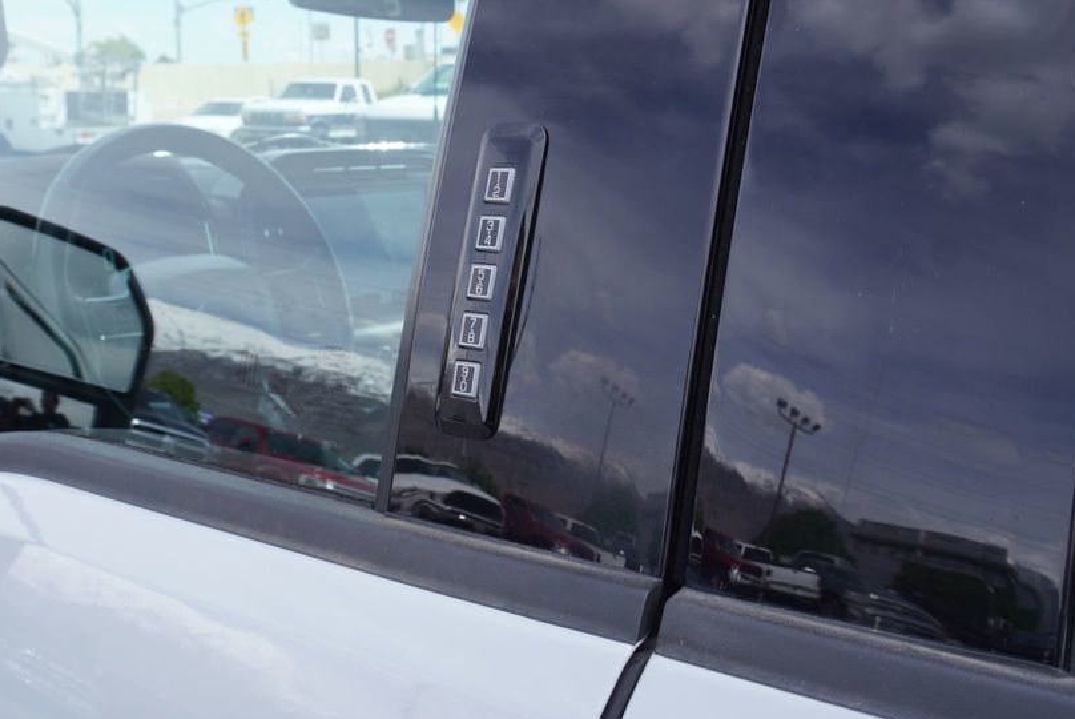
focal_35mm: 38
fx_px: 1135
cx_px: 432
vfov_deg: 35.1
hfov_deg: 50.4
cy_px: 326
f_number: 8
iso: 100
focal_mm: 20
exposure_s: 1/125
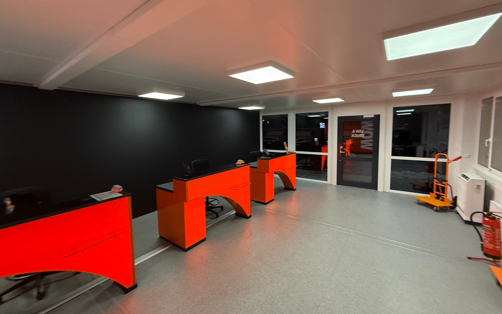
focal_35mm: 15
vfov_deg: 74.7
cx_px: 252
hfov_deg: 101.5
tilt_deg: -2.1
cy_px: 145
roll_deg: +2.6
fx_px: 205
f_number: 2.2
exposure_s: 1/100
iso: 250
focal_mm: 2.22
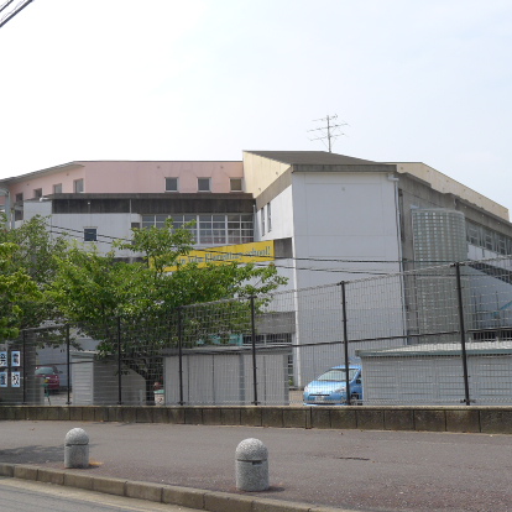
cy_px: 261
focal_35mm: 42
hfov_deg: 39.4
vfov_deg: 40.0
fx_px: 703
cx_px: 158
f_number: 4
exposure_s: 1/800
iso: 80
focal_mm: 6.8
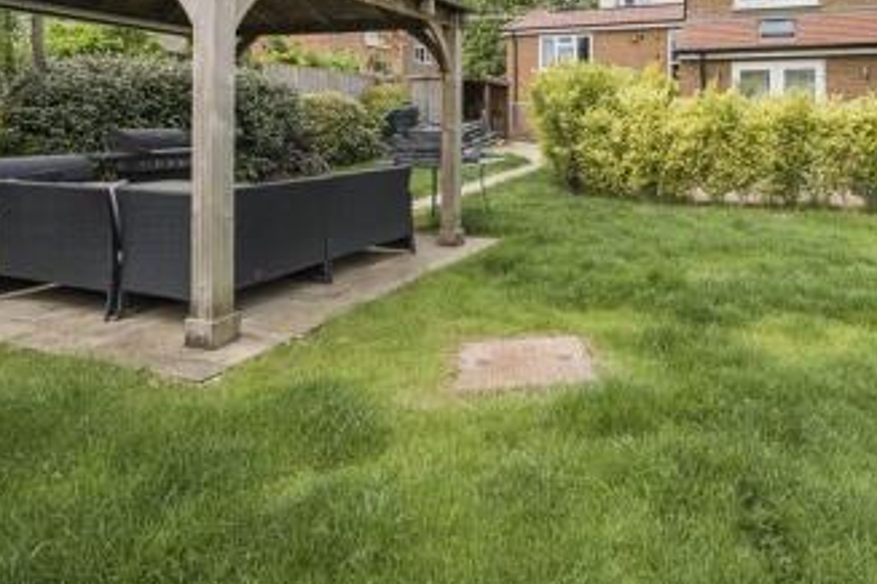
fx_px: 585
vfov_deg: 50.7
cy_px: 138
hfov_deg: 72.1
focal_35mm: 24
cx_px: 567
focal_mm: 12
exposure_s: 1/320
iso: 320
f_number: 9
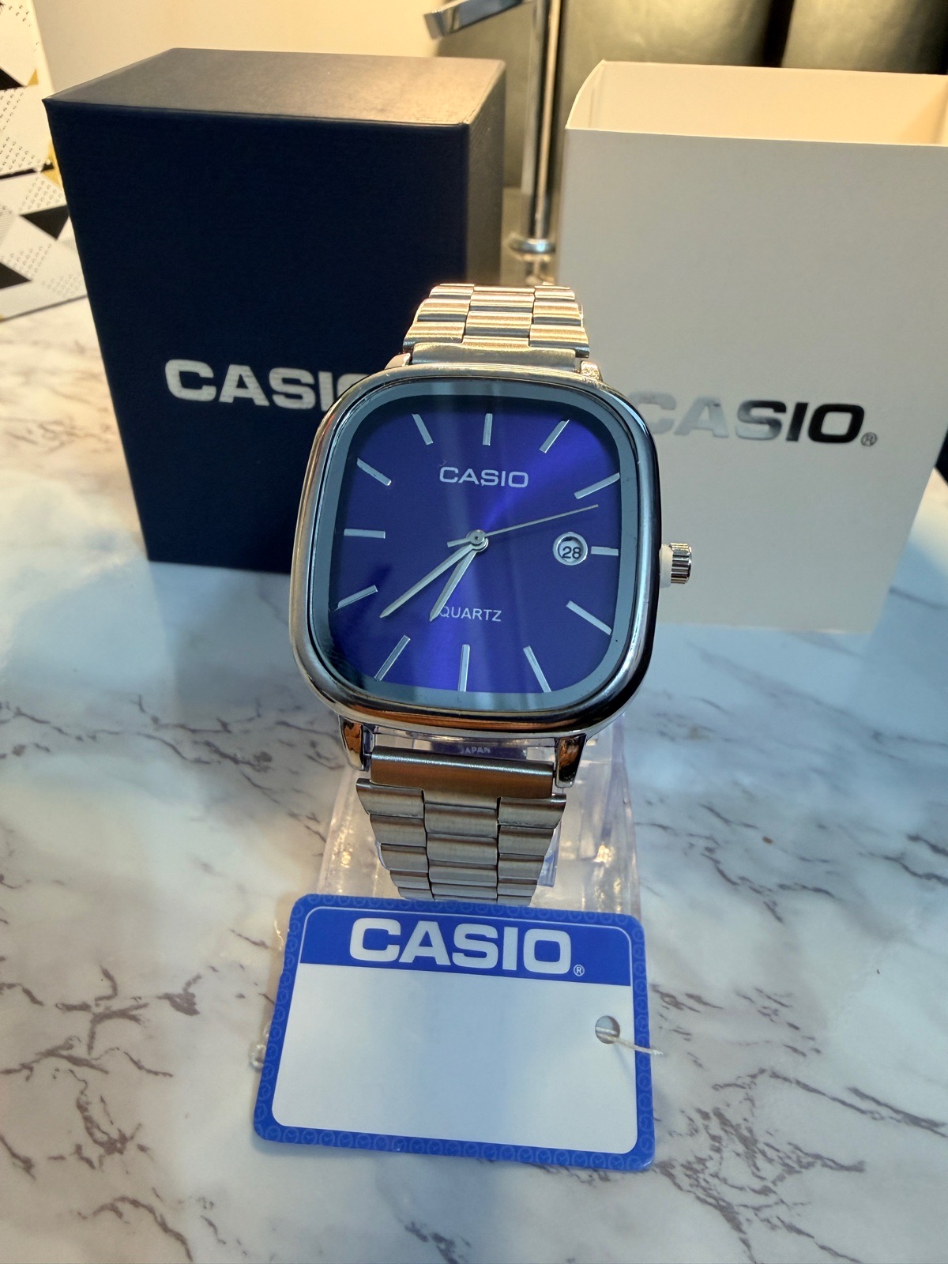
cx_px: 474
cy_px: 632
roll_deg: -3.0
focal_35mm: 24
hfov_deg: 56.8
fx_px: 876
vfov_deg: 71.6
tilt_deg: -35.9
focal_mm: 2.22
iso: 320
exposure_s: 1/104
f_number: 2.2
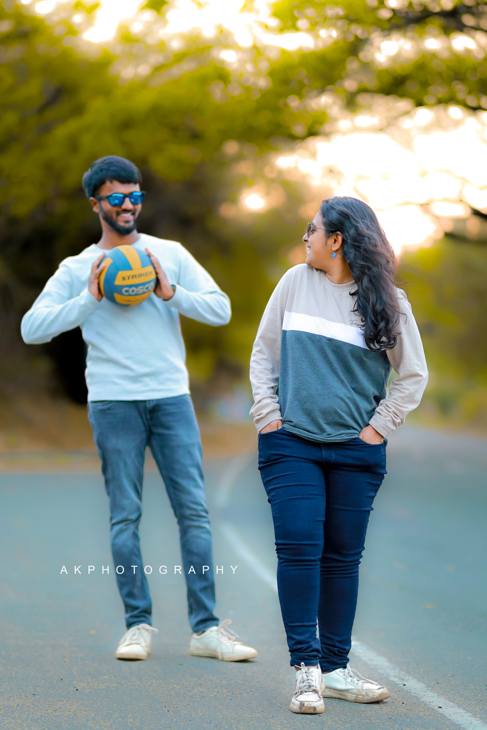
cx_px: 244
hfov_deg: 16.1
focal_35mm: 85
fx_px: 1724
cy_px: 365
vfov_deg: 23.9
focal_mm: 85
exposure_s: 1/200
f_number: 2.5
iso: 160
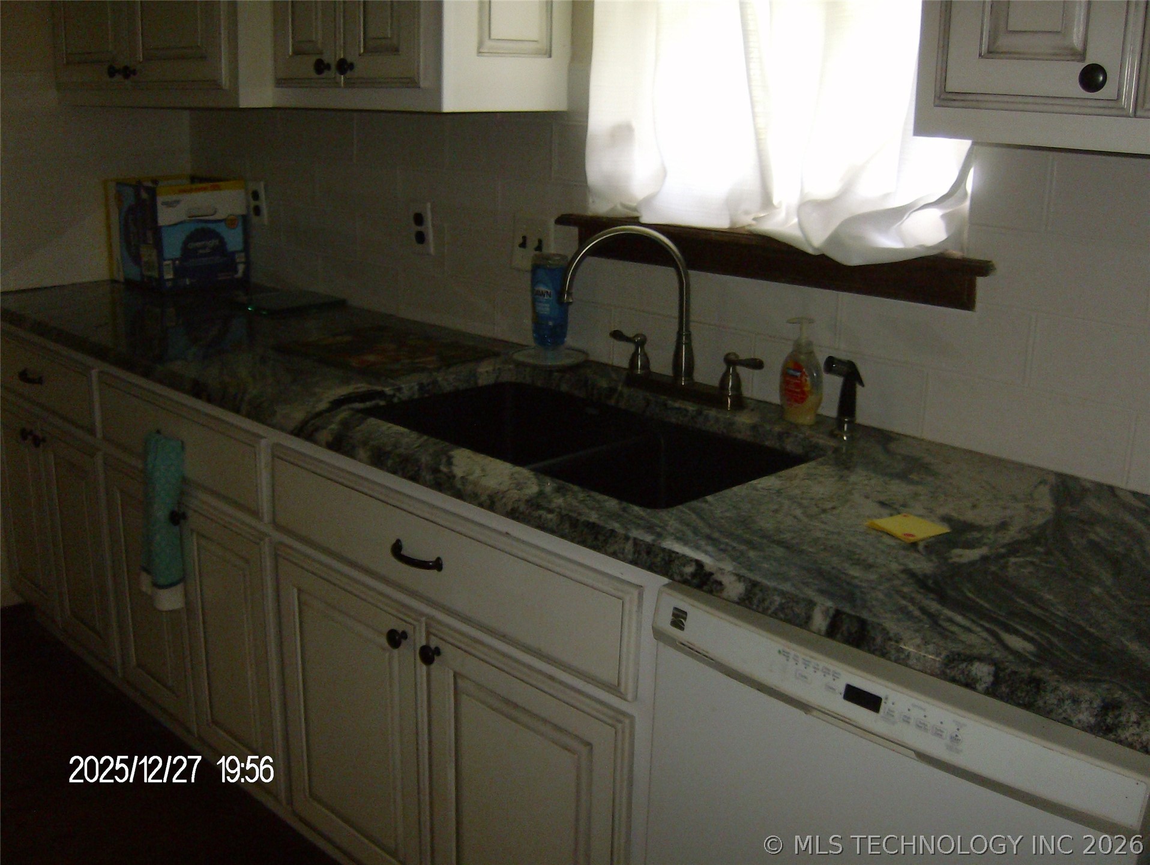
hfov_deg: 51.3
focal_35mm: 36
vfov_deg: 39.7
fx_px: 1197
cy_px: 432
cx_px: 575
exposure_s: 1/60
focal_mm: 6
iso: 200
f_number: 2.8
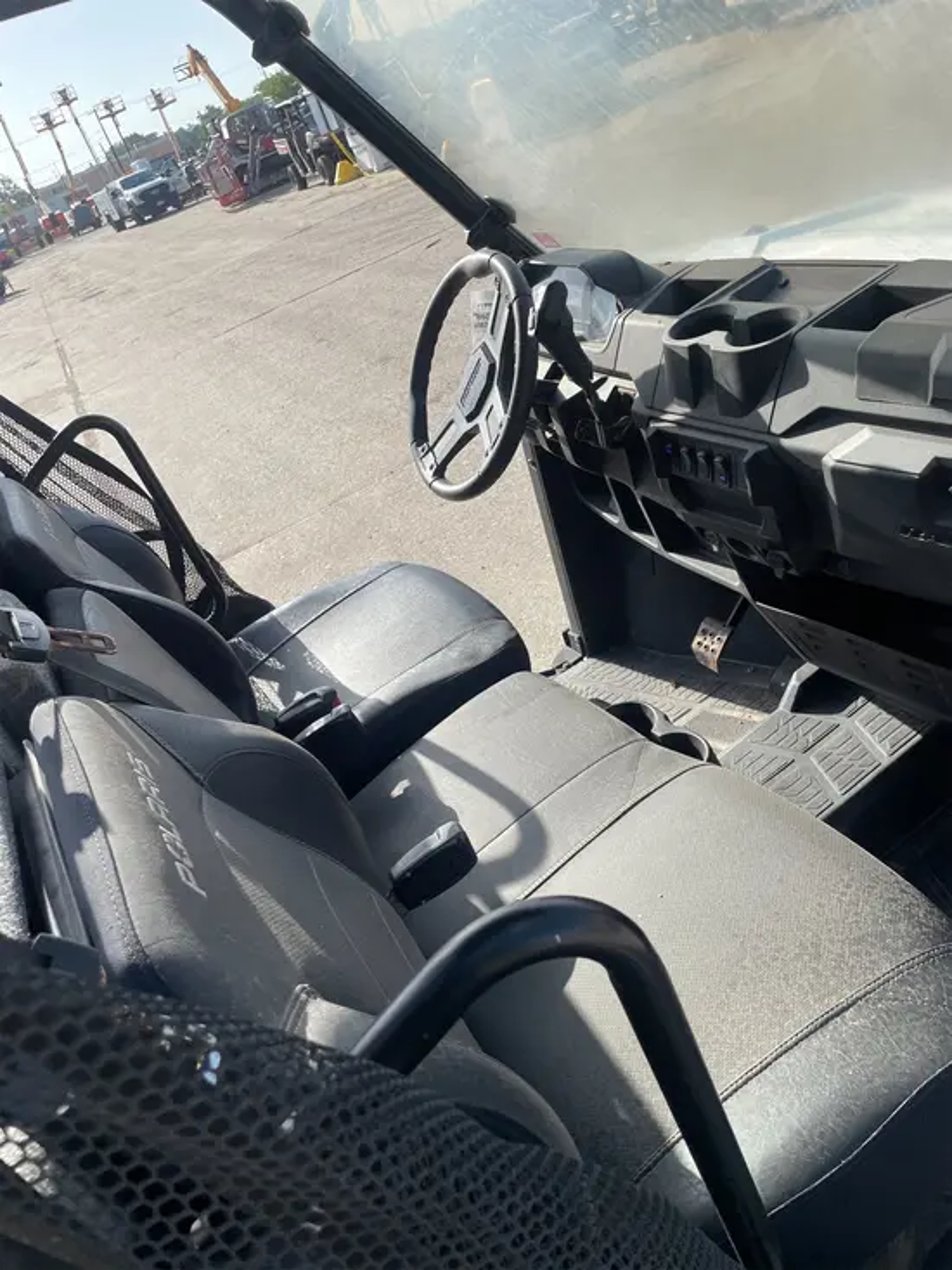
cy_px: 635
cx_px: 476
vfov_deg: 67.3
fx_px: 953
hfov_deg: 53.1
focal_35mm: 26
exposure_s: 1/1855
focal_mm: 4.2
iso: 32
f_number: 1.6
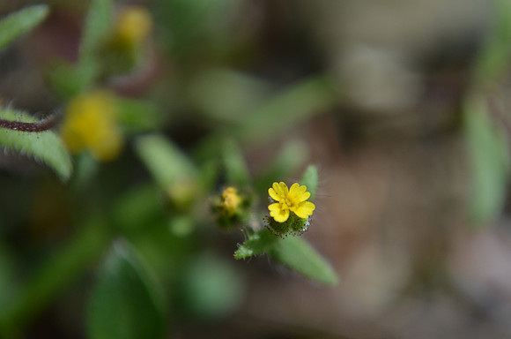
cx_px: 256
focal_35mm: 82
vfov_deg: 16.5
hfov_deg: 24.7
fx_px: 1168
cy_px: 170
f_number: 6.3
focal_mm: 55
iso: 400
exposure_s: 1/1600
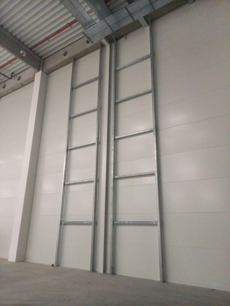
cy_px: 153
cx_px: 115
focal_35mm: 25
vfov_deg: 69.4
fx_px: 221
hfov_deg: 54.9
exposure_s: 1/20
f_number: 1.8
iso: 1250
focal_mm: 4.65
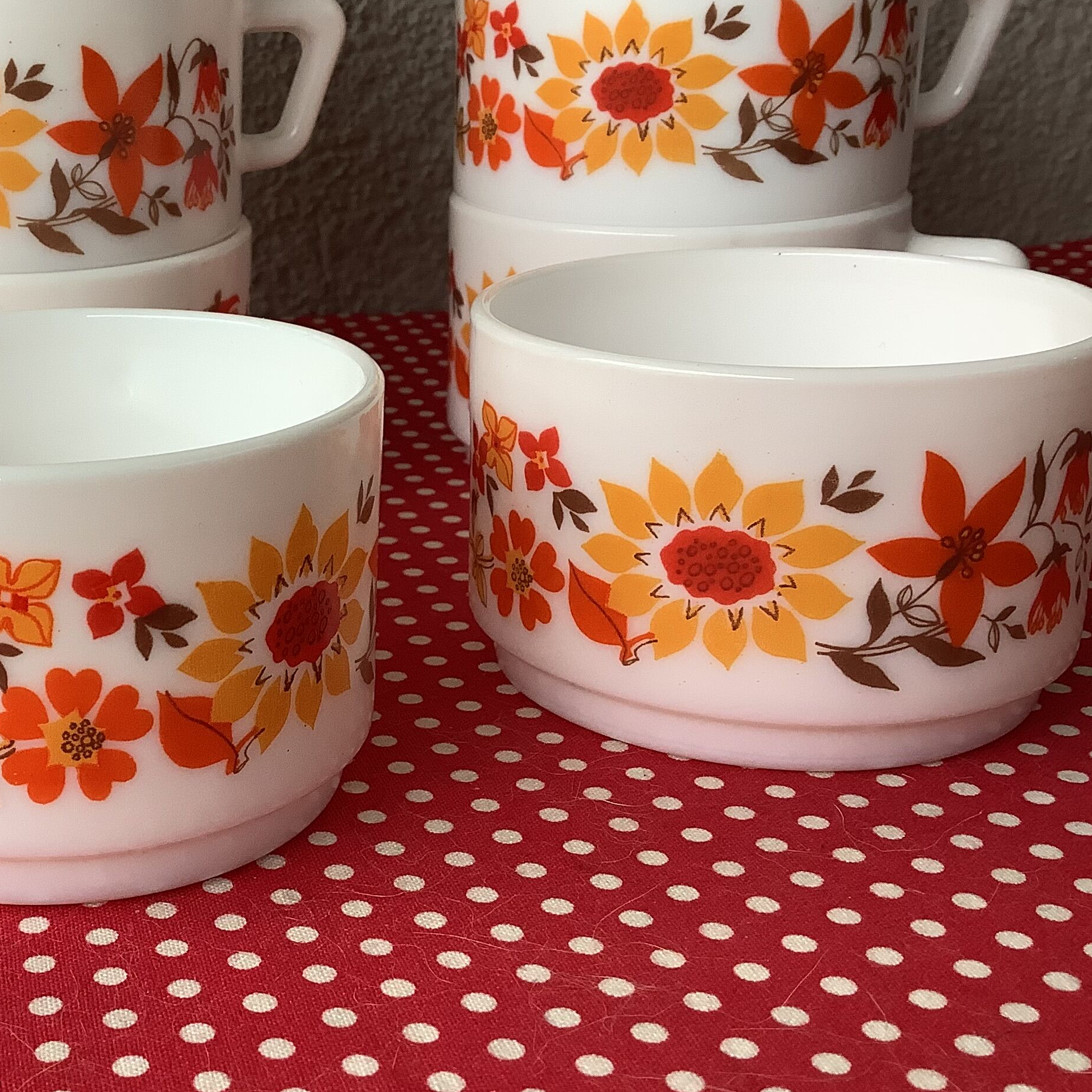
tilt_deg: -18.0
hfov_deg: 33.8
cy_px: 563
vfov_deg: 35.4
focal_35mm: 48
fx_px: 1713
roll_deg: +2.7
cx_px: 143
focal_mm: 3.3
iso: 80
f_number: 2.4
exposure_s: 1/100
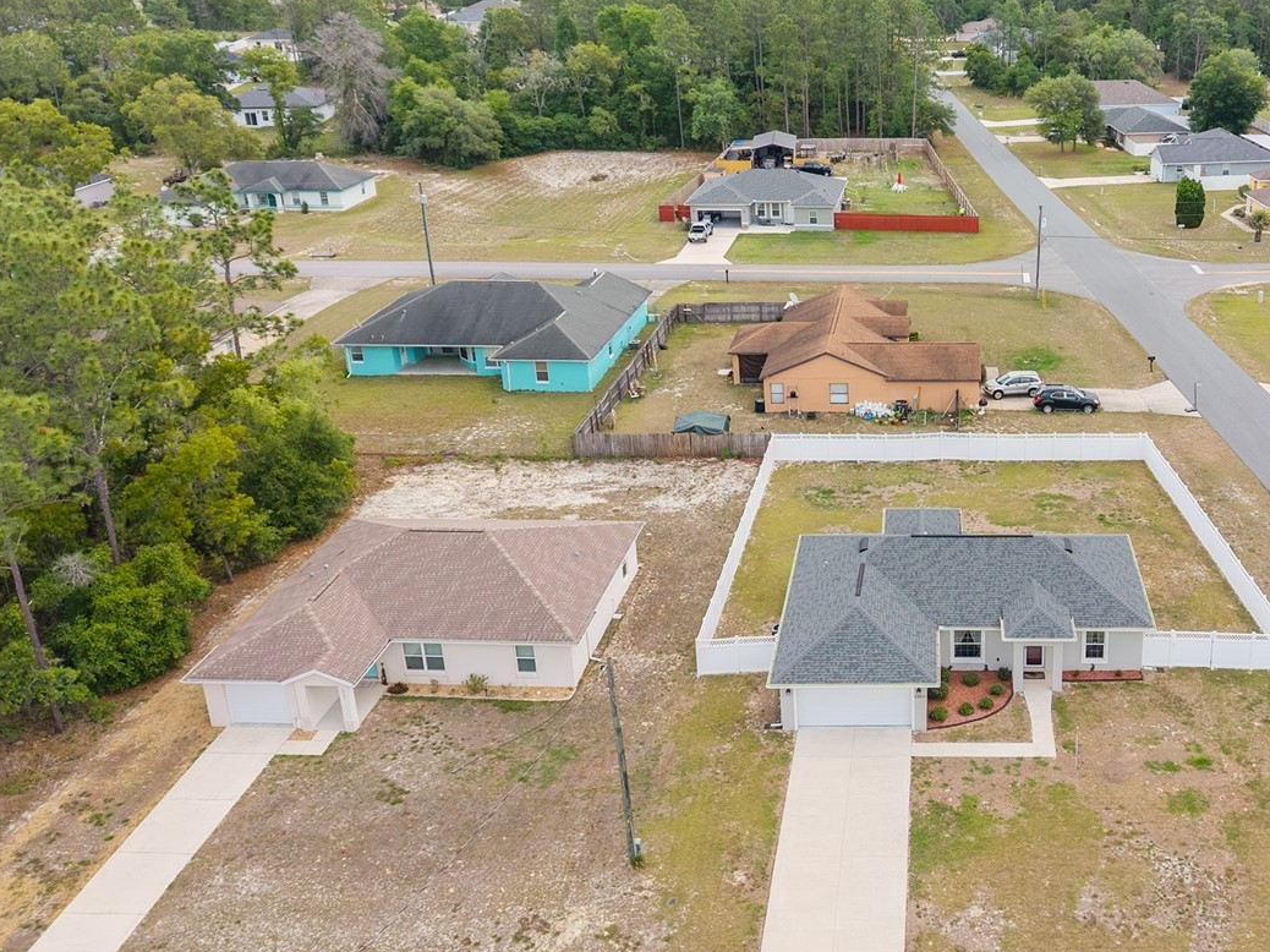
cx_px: 947
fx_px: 1357
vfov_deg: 38.5
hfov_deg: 48.3
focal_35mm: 37
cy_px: 379
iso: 300
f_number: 1.8
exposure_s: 1/4000
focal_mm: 8.67
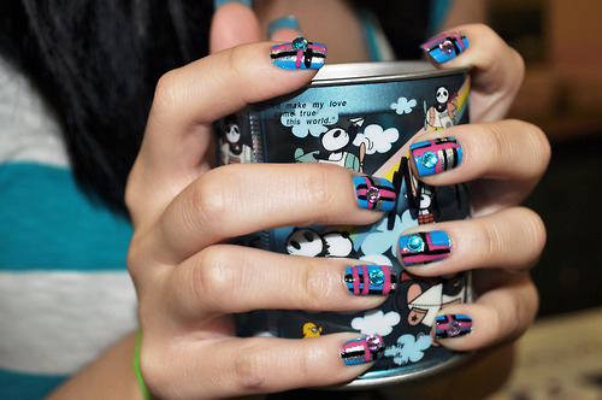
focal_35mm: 51
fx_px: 852
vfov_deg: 26.4
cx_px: 301
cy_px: 200
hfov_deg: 38.9
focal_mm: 34
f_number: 5.6
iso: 200
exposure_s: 1/125
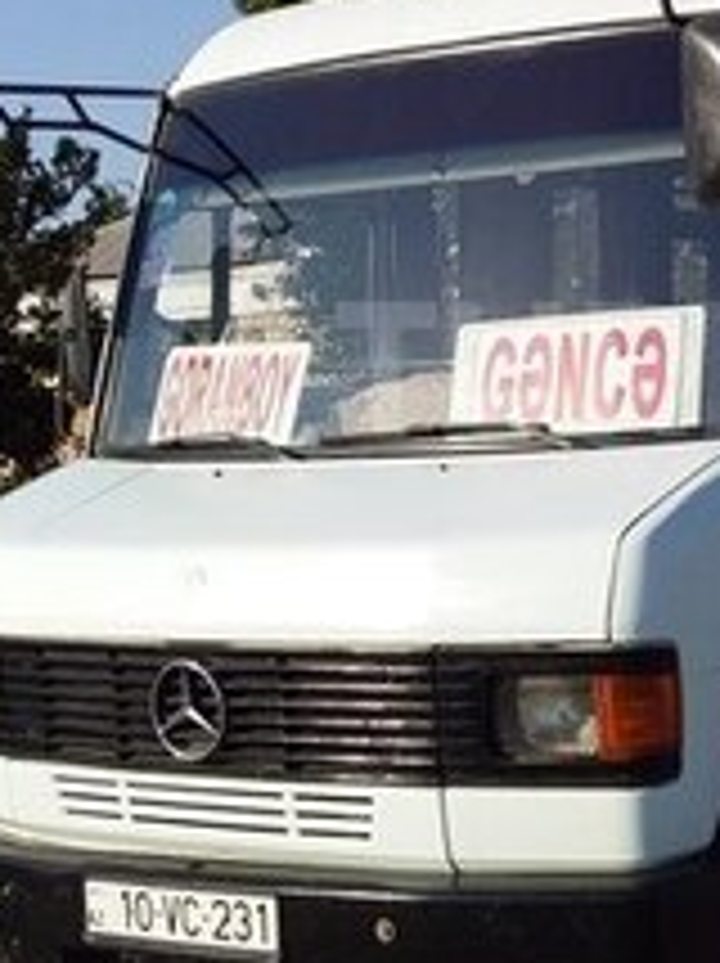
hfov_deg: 19.5
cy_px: 369
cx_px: 796
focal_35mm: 72
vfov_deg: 27.0
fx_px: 2001
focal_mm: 3.3
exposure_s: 1/1404
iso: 40
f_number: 2.2
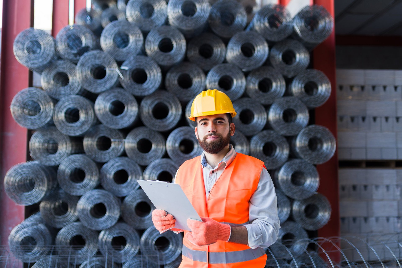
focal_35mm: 35
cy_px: 134
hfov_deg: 54.4
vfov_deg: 37.8
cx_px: 201
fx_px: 391
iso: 125
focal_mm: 35
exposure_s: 1/160
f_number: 1.8
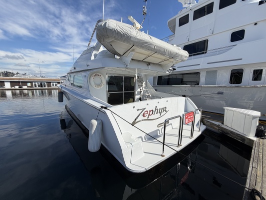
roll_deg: -1.6
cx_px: 133
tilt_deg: -8.2
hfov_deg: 102.1
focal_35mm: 14
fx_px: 108
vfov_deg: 85.7
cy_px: 100
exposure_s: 1/1431
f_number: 2.2
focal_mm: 2.22
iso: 25
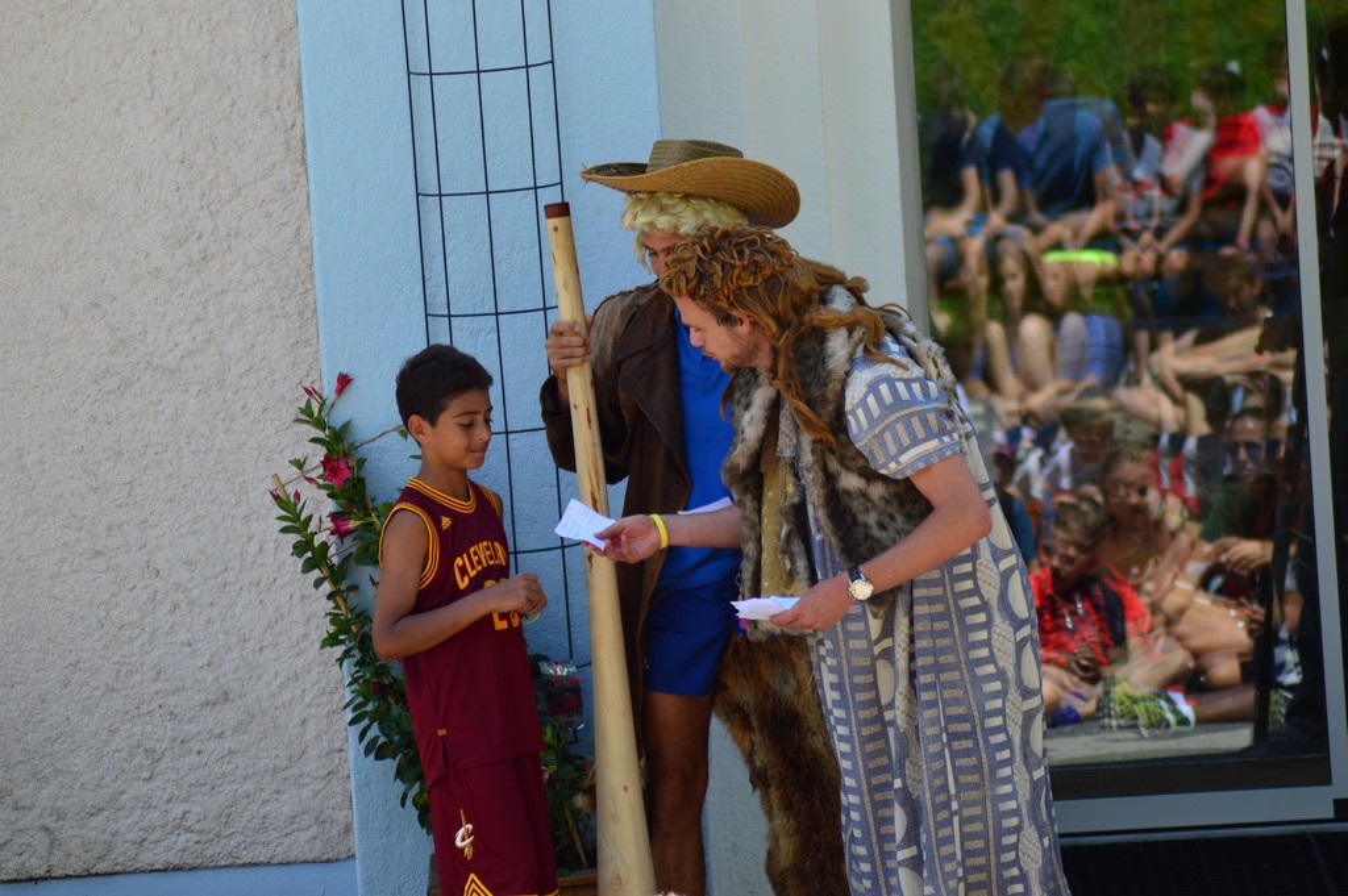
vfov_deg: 6.1
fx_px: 8418
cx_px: 674
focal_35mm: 225
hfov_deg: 9.2
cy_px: 448
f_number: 4.2
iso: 100
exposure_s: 1/200
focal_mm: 150
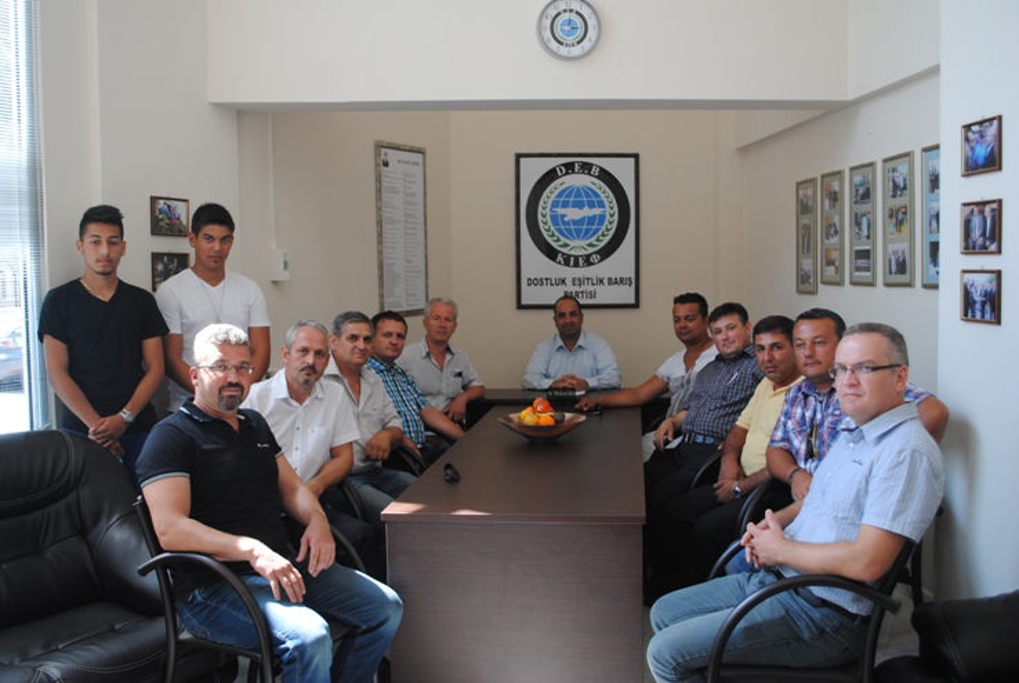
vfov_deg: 37.0
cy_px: 342
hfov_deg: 53.0
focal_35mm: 36
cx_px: 510
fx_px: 1021
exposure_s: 1/80
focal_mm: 24
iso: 200
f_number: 4.5
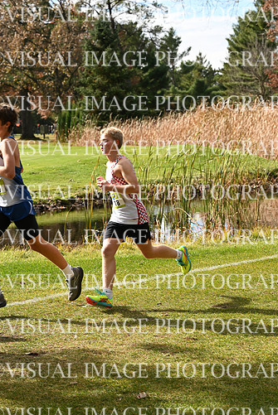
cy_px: 215
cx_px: 149
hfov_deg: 14.3
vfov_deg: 21.2
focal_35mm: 96
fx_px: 1110
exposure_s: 1/400
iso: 125
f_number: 5.6
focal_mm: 83
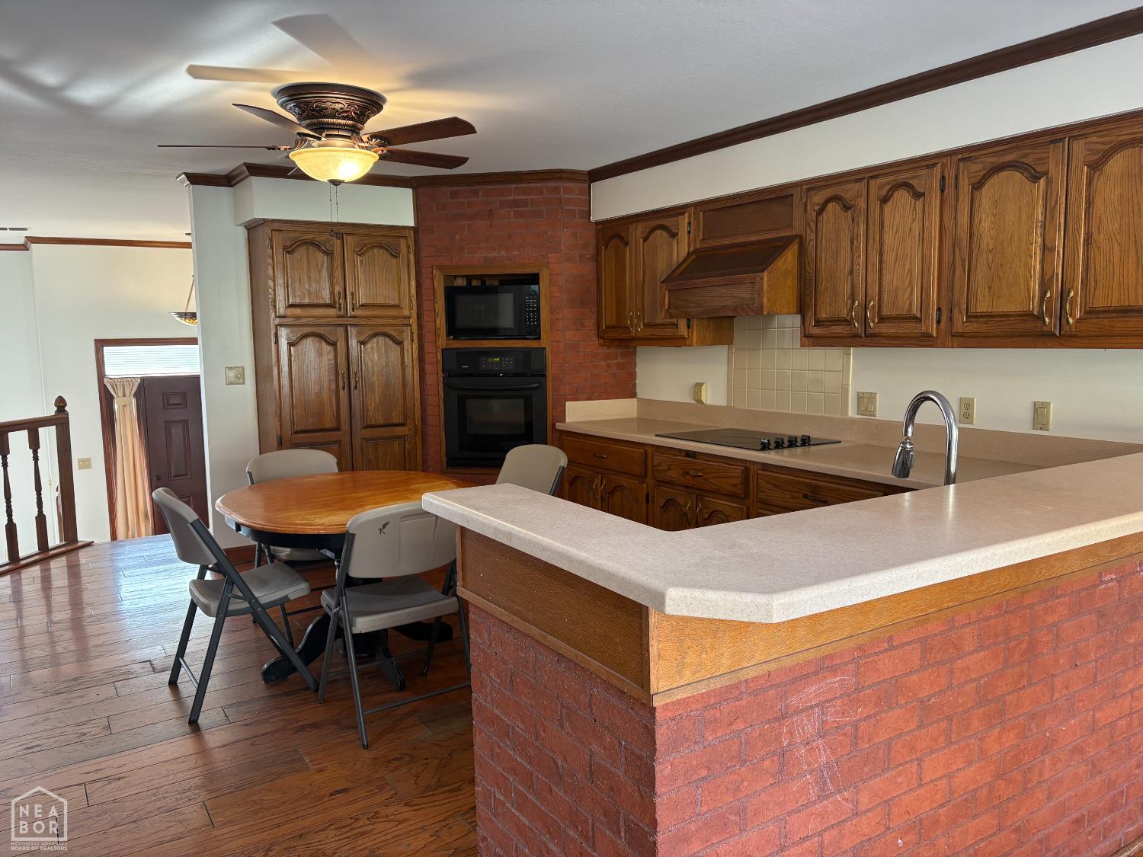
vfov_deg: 53.1
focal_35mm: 26
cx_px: 572
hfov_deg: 67.3
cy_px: 428
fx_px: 859
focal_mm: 5.96
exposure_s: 1/60
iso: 100
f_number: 1.6
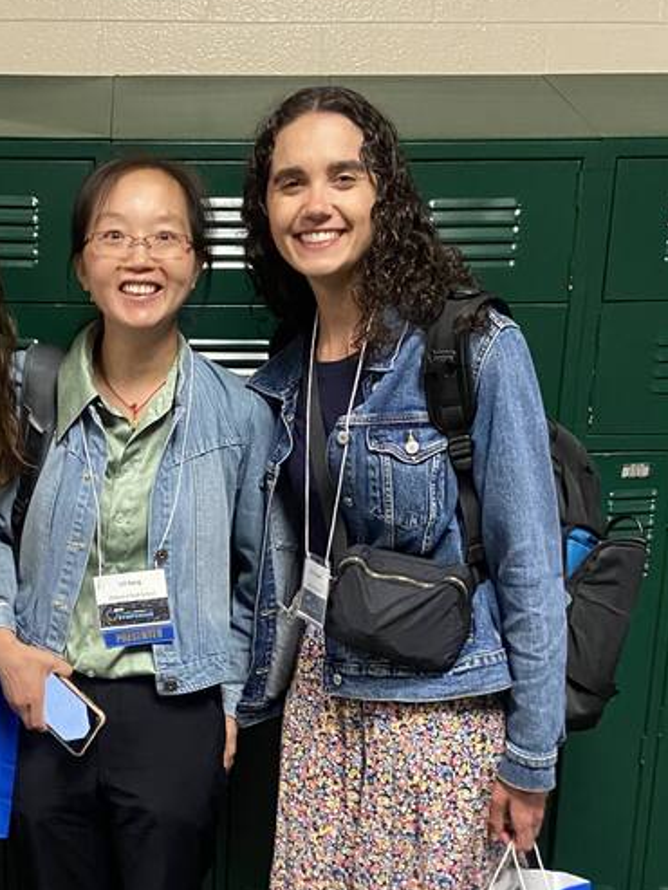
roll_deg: +0.5
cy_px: 637
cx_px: 139
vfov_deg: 35.0
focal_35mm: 54
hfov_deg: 26.6
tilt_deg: -16.9
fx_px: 1389
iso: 400
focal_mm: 4.25
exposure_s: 1/40
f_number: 1.8
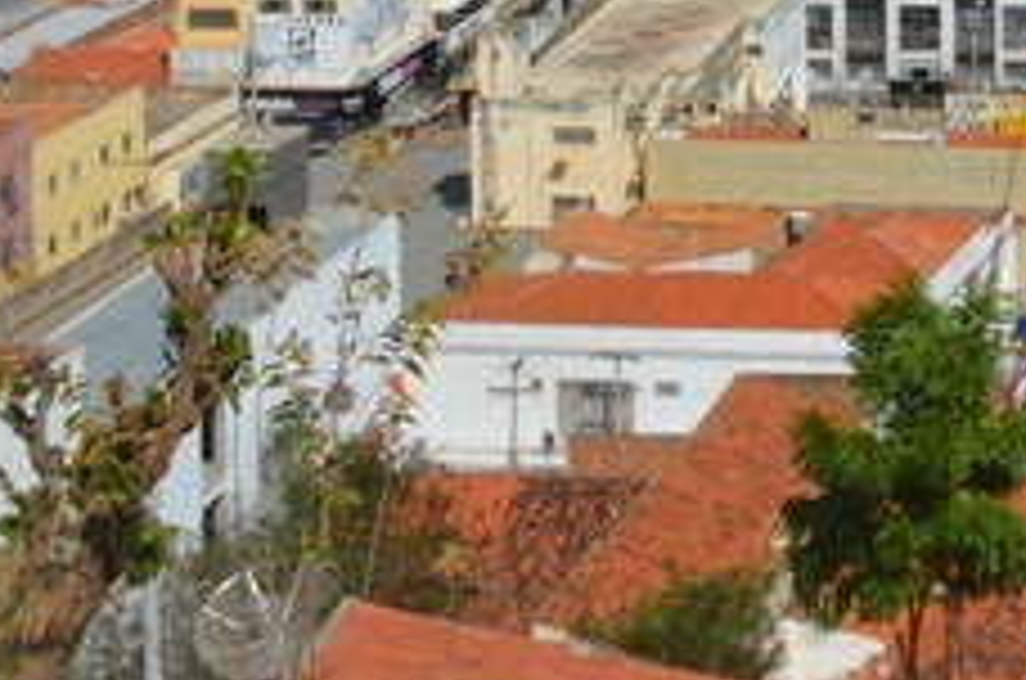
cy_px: -741
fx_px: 3839
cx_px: 1454
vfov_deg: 9.4
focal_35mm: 135
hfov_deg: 14.4
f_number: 10
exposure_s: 1/400
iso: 100
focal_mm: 20
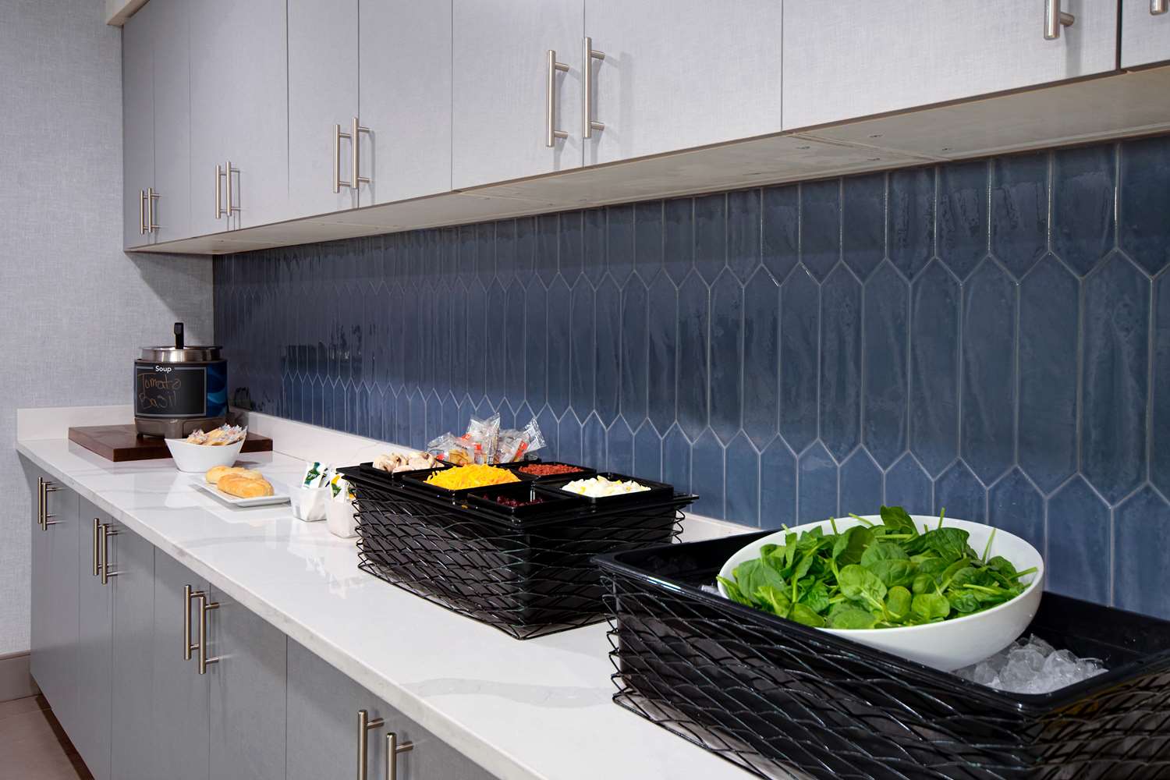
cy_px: 390
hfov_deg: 61.9
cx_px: 585
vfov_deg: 43.6
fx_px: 975
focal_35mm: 30
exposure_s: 1/5
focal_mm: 20
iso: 250
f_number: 7.1
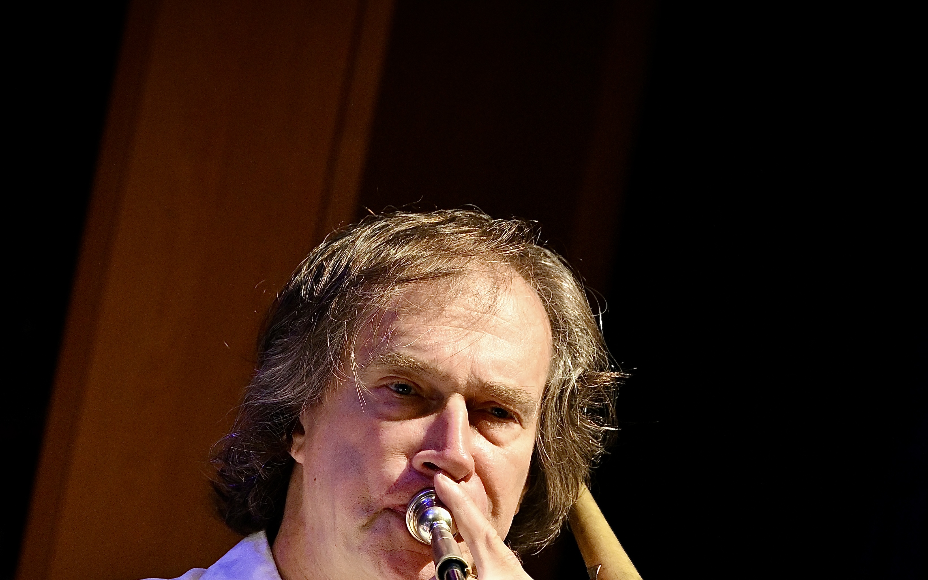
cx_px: 465
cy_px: 626
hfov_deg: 9.1
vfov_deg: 5.7
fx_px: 5817
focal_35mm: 230
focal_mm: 150
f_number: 2.8
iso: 2000
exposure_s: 1/160
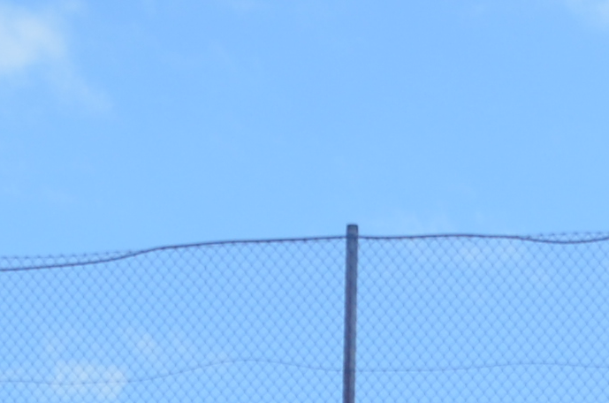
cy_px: 1287
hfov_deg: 8.7
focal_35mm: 236
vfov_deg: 5.4
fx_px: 3983
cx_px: 498
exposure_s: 1/250
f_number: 8
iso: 160
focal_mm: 22
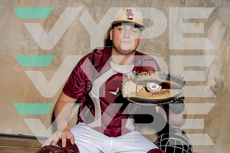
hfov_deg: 43.6
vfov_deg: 29.9
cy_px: 76
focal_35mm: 45
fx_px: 288
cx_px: 115
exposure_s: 1/250
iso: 250
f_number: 8
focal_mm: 45
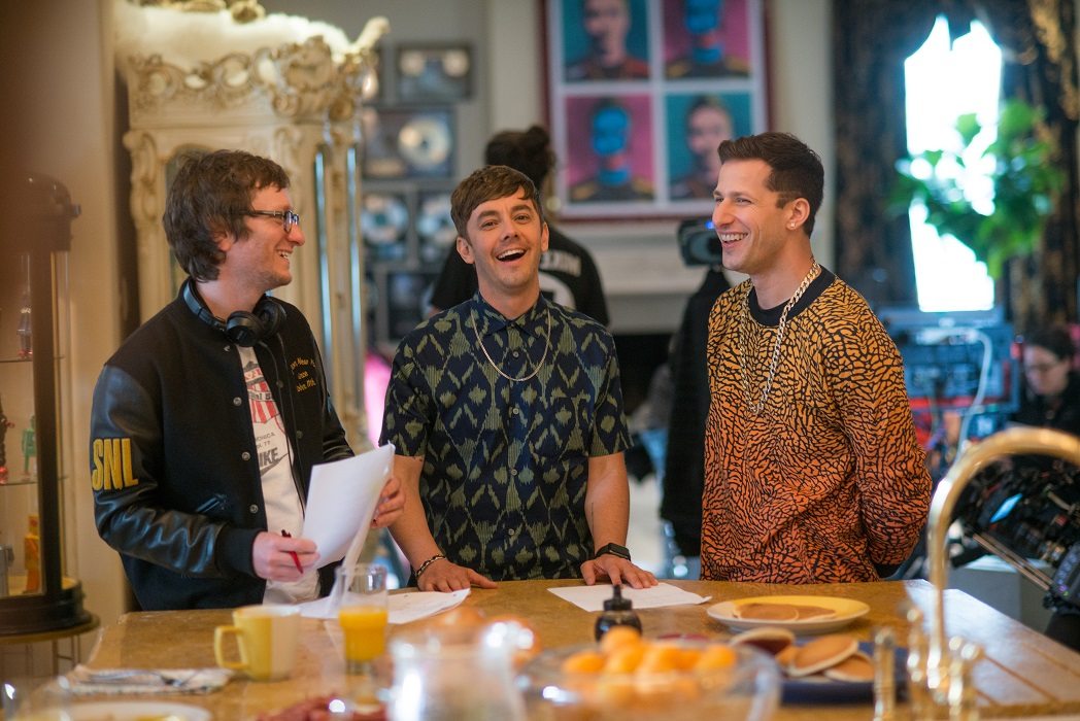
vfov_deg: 16.1
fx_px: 2551
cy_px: 360
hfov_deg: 23.9
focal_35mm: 85
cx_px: 540
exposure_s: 1/200
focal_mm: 85
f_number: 2.5
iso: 1250
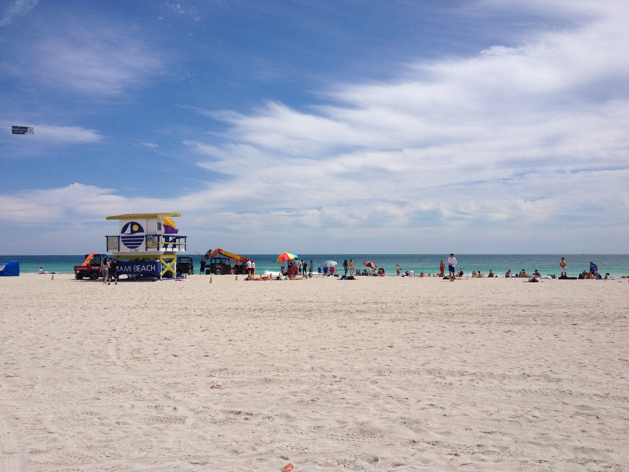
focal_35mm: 35
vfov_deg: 40.7
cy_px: 236
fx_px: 636
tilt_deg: -0.6
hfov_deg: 52.6
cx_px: 314
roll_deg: +0.8
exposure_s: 1/4608
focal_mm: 4.28
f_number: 2.4
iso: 50
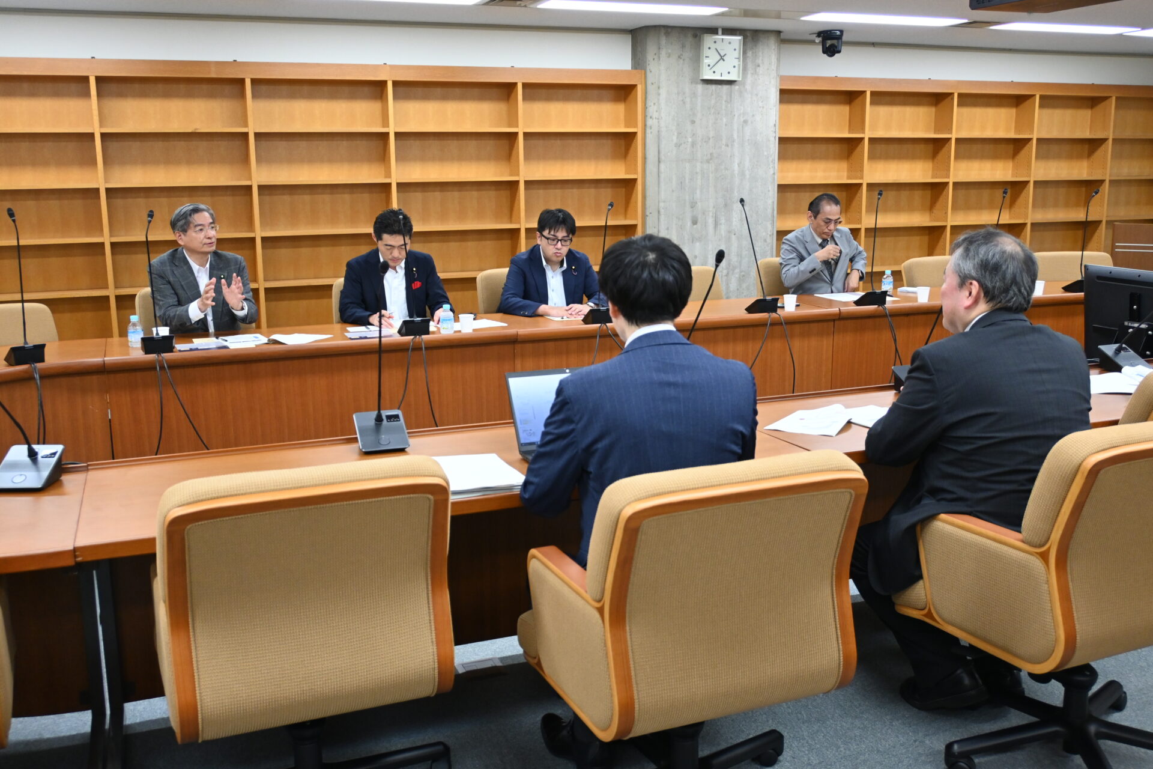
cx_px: 576
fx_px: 1081
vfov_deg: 39.1
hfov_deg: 56.1
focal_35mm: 34
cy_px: 384
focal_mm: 22.5
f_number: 4
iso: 1250
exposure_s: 1/125
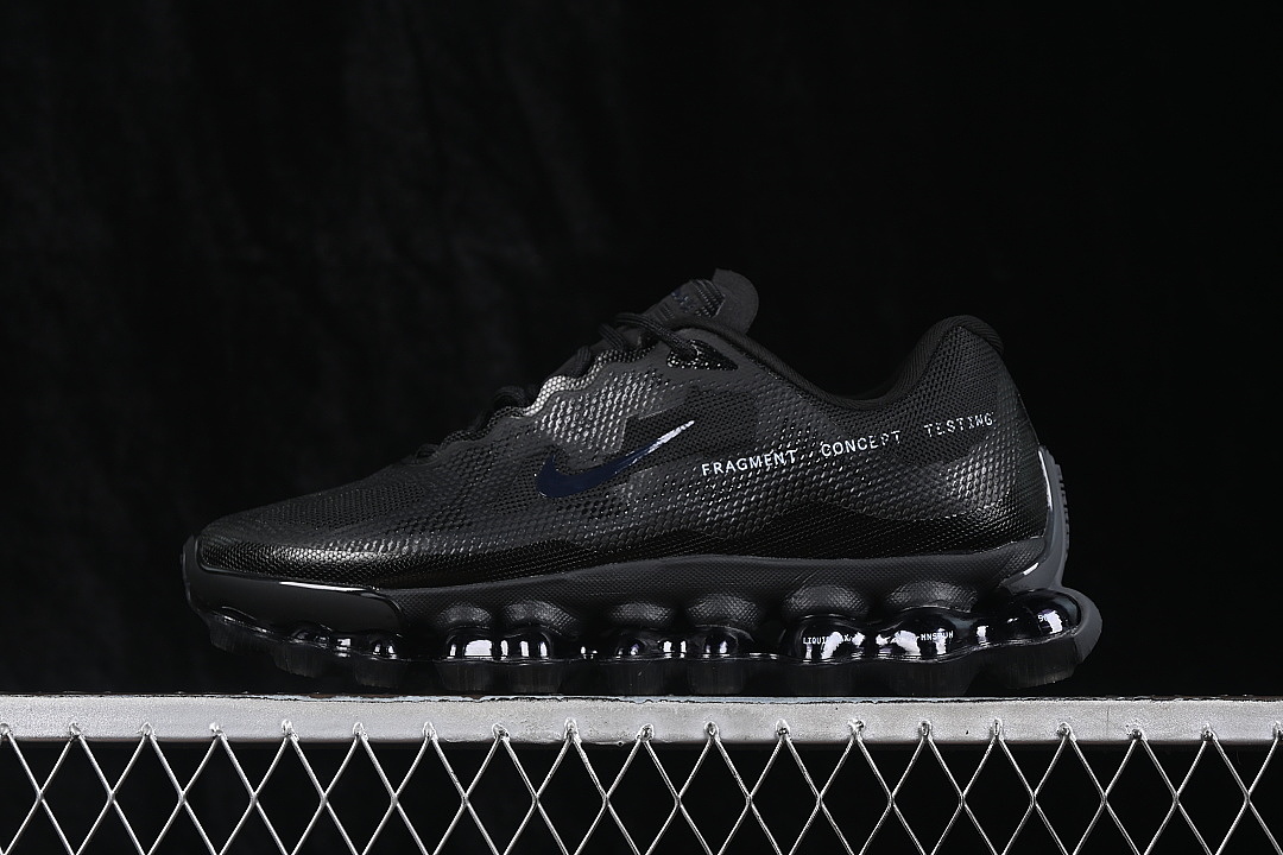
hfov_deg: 27.0
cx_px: 642
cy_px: 428
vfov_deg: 18.2
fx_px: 2673
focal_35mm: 75
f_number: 6.3
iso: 160
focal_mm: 50
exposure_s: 1/60
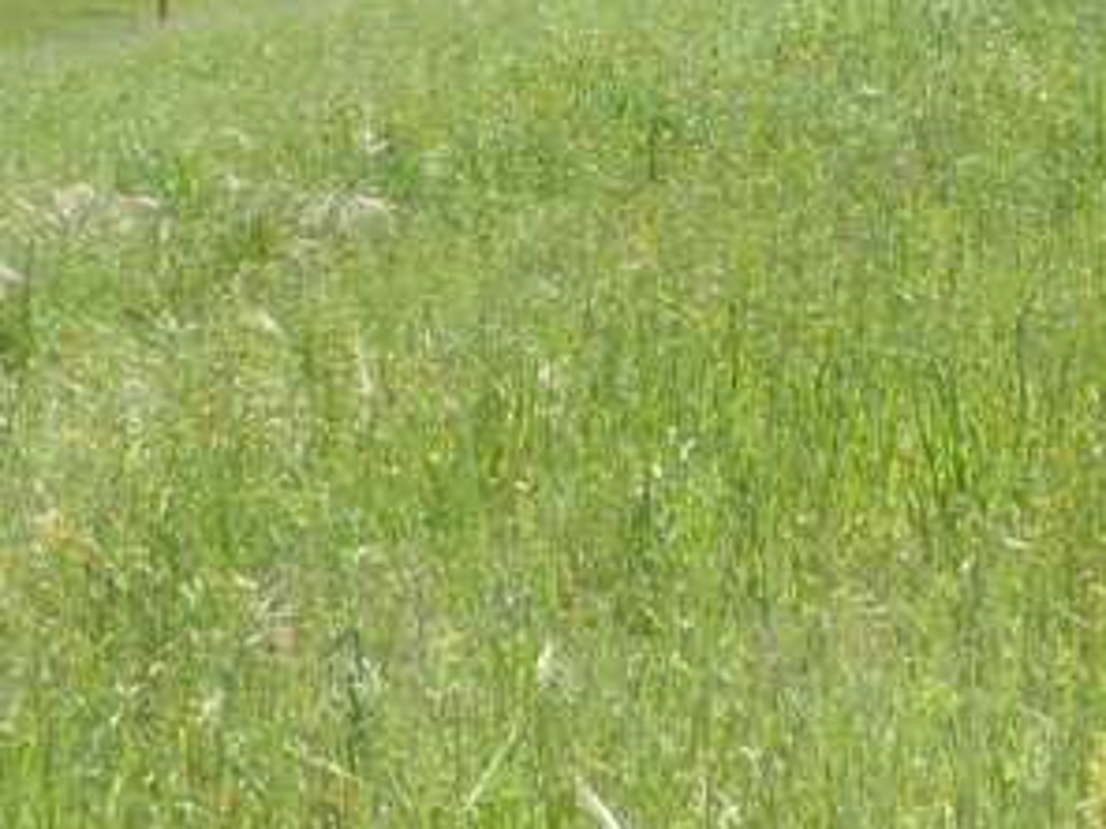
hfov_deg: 23.4
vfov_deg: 17.3
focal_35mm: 83
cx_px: 777
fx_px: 2652
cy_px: -30
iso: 100
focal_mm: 4.3
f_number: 4
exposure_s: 1/400
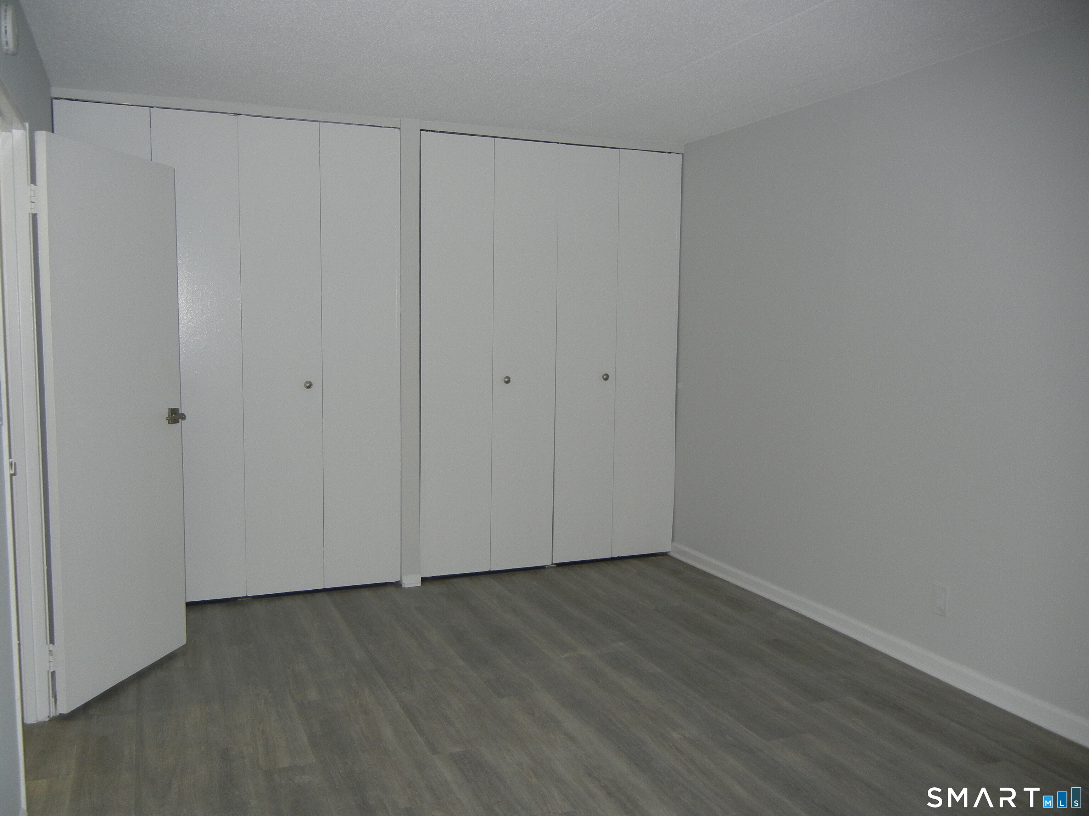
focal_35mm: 30
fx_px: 944
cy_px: 408
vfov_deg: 46.8
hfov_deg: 60.0
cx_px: 544
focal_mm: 5.4
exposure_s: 1/30
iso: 201
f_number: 3.5
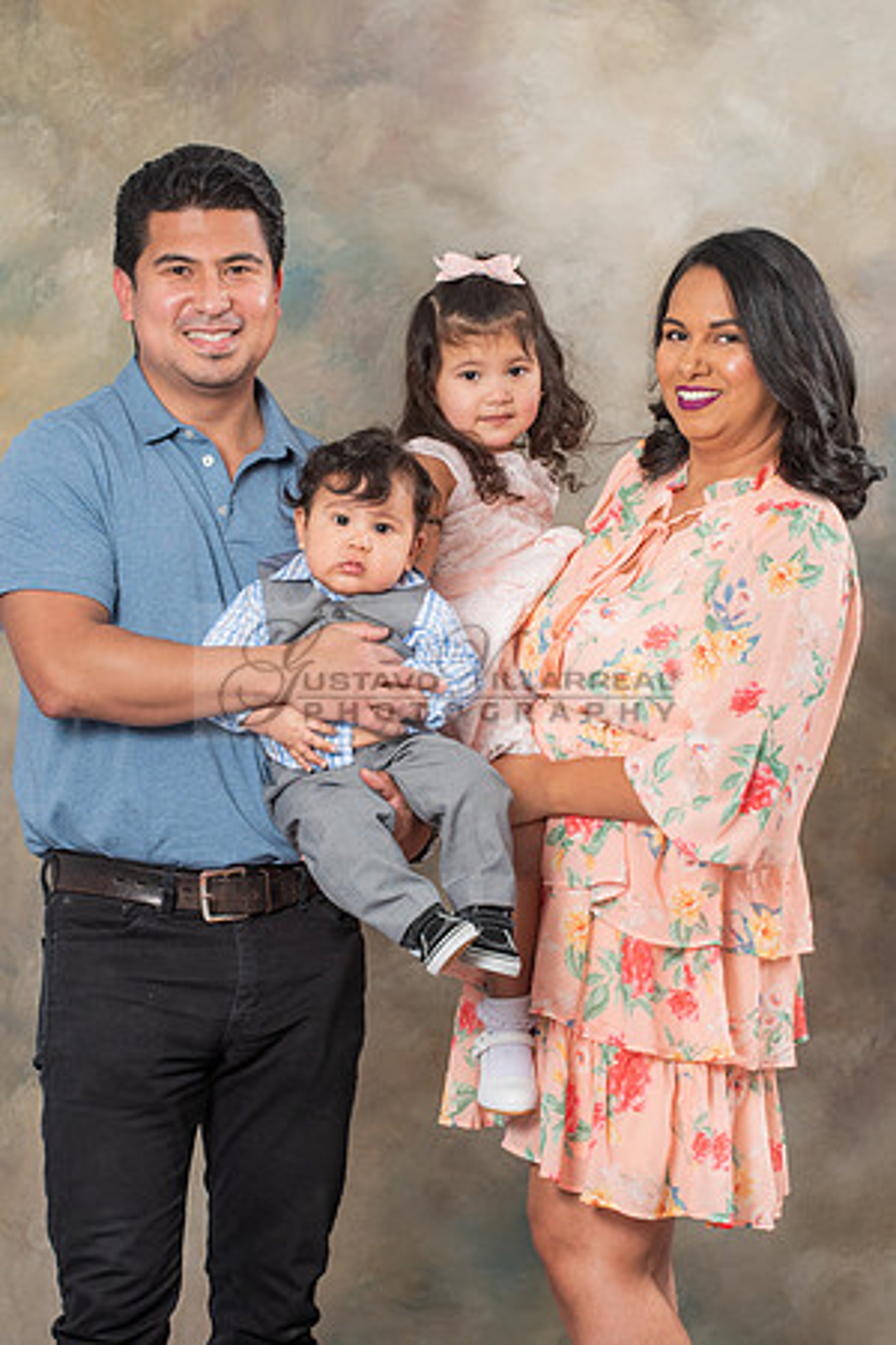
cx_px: 379
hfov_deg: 7.8
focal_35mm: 177
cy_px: 660
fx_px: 6607
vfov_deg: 11.6
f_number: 5.6
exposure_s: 1/125
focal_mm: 116
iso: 200
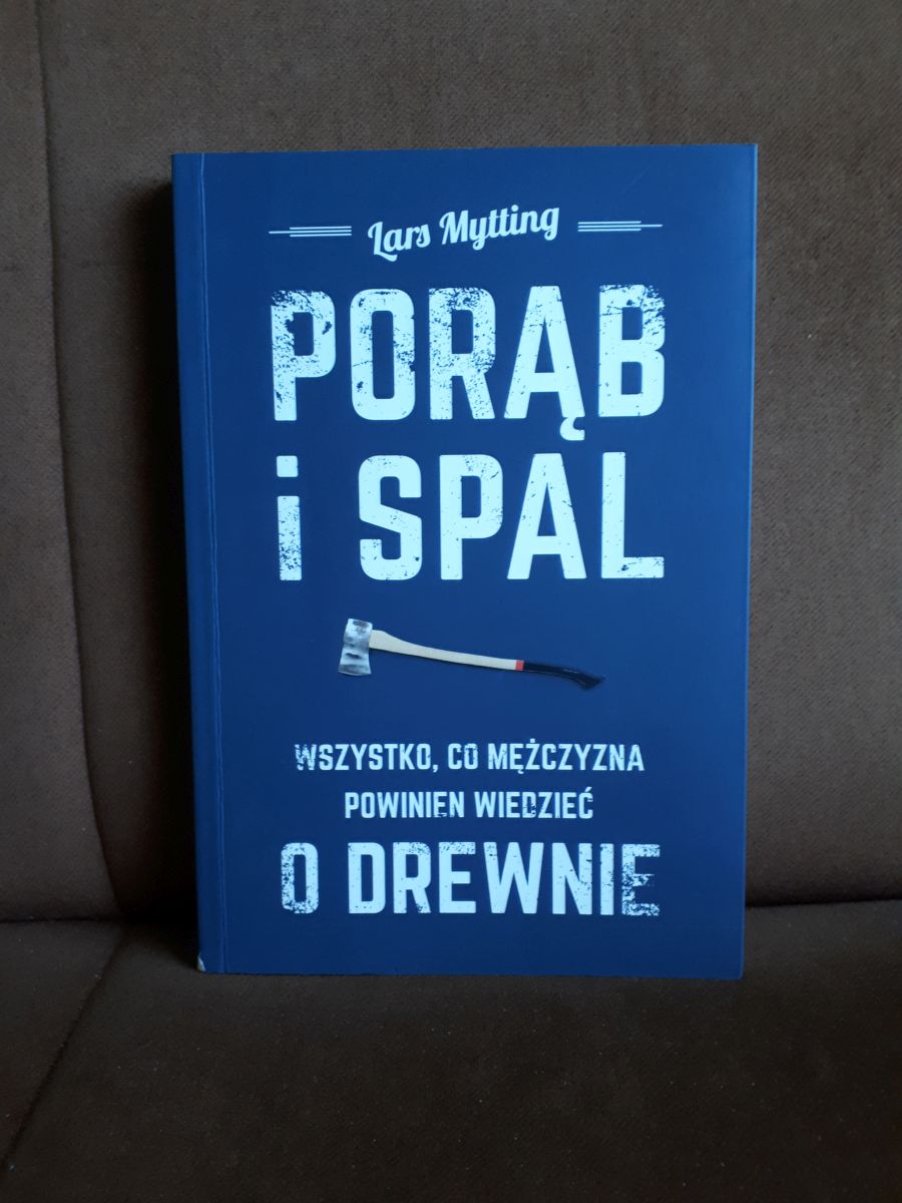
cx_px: 451
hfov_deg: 51.4
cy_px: 602
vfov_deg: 65.3
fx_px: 938
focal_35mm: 27
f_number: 1.9
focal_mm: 3.6
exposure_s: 1/17
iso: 200
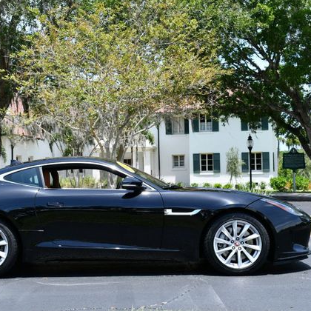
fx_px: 671
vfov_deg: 26.1
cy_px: 155
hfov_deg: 26.0
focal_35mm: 66
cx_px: 107
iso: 160
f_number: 8
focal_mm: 34
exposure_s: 1/250
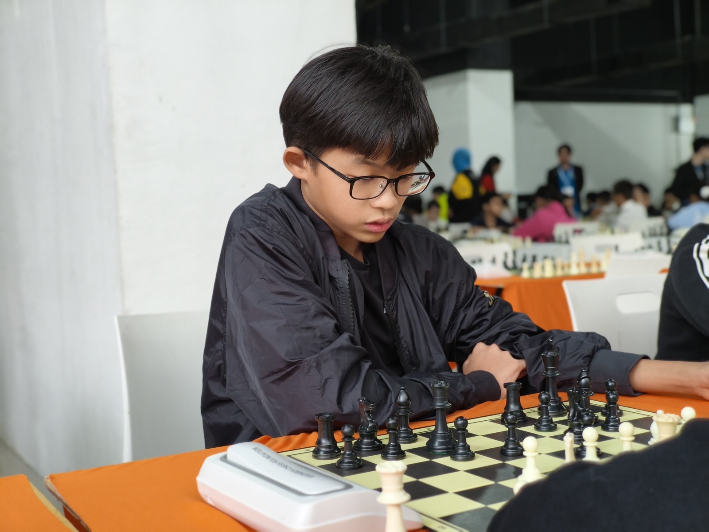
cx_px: 354
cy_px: 266
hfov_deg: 41.2
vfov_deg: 31.5
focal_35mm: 46
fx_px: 942
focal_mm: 7.1
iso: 320
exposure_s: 1/100
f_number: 1.9
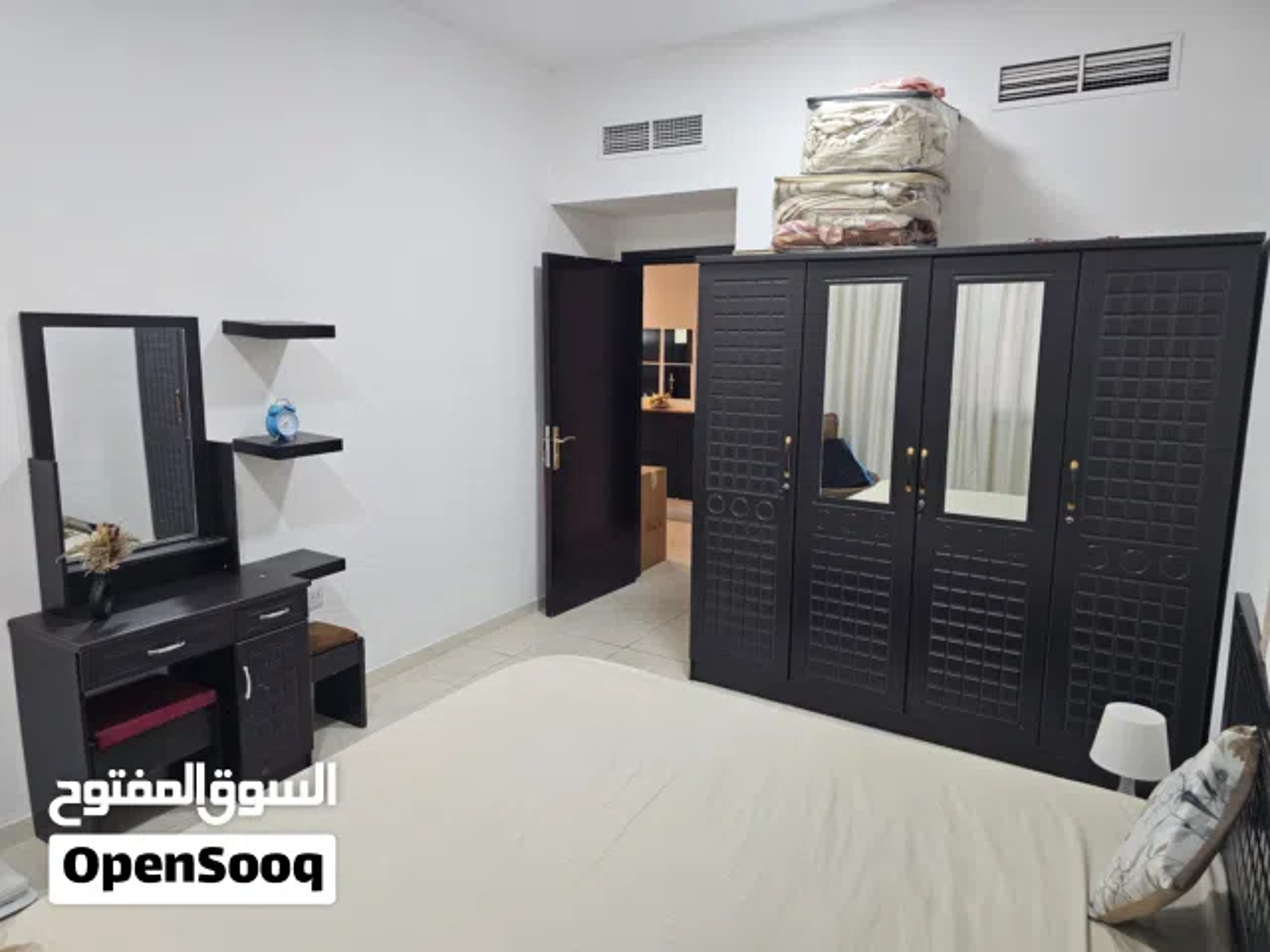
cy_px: 476
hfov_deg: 73.9
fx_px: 844
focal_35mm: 23
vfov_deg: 58.9
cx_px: 635
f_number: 1.7
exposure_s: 1/100
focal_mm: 6.3
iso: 400
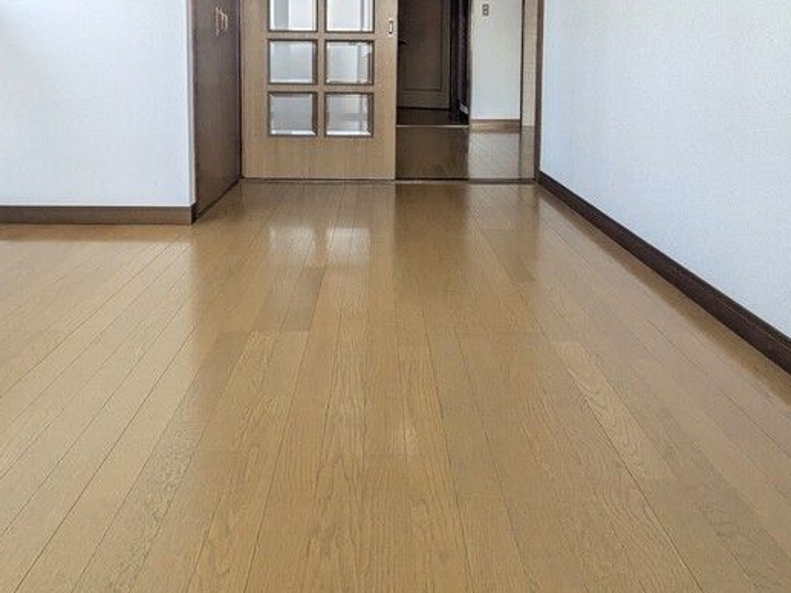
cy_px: 98
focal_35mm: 26
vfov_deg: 49.2
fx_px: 594
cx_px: 372
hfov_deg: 67.2
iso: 49
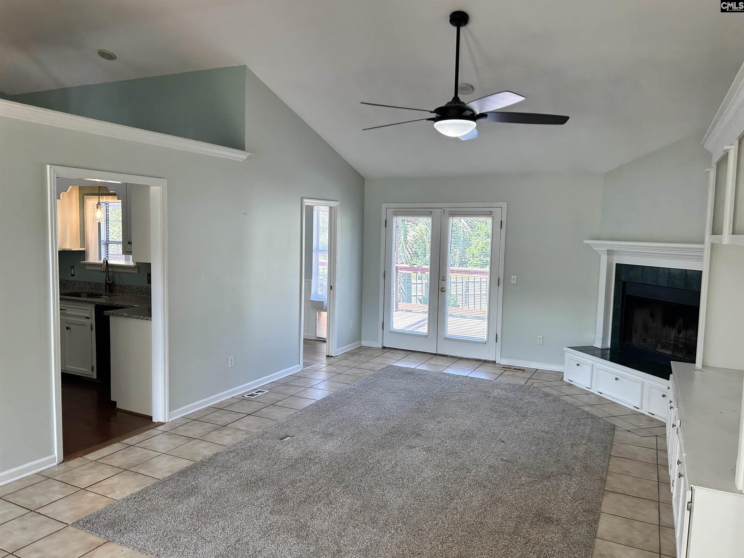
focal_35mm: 26
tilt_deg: -6.6
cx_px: 372
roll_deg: -1.6
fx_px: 559
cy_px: 279
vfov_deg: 53.1
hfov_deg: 67.3
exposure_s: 1/120
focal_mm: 5.7
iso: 64
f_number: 1.5
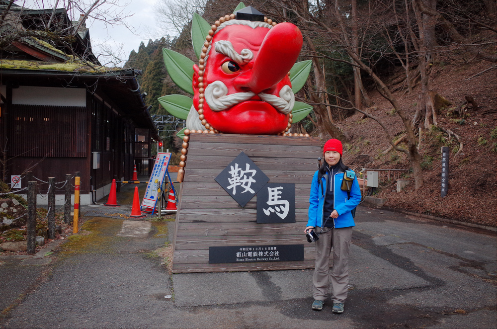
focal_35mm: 28
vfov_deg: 46.2
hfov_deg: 65.6
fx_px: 386
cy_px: 164
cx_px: 248
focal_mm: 18.3
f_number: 3.2
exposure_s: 1/640
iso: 800
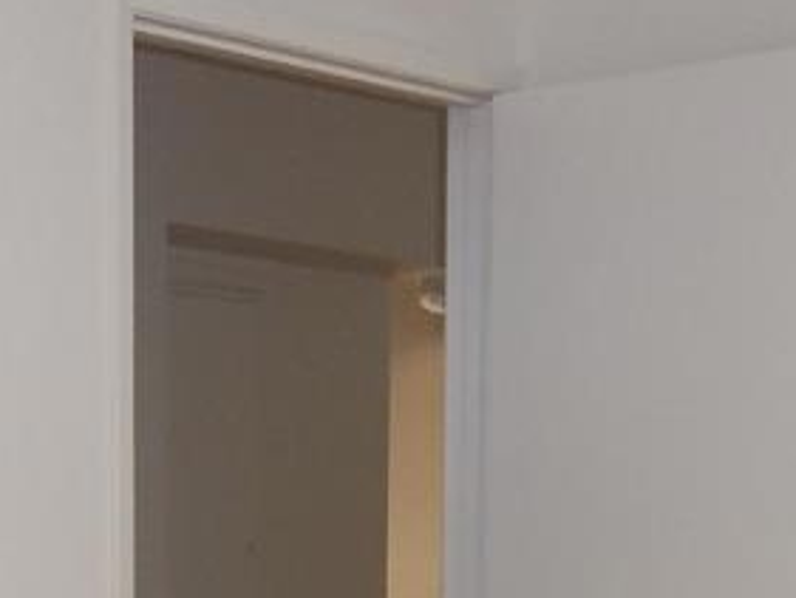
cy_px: 876
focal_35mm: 102
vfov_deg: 13.7
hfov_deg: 19.3
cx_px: 402
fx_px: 2347
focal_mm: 5.05
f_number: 3.5
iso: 160
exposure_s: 1/30
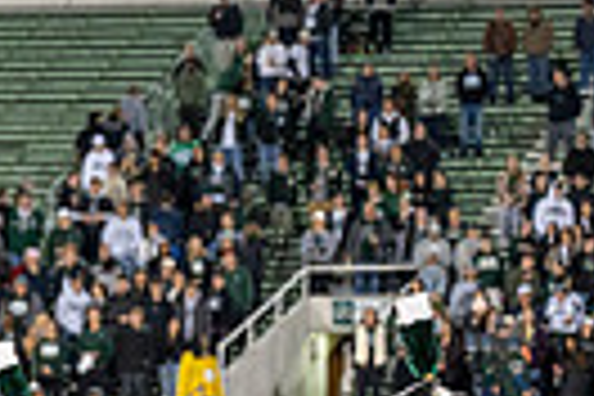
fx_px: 5082
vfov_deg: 4.4
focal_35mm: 308
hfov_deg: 6.6
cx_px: -446
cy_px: 520
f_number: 3.2
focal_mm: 70
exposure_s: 1/500
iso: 1250
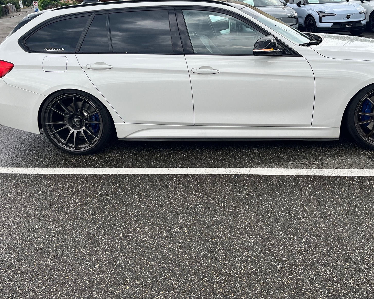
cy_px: 107
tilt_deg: -14.2
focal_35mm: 35
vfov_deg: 41.8
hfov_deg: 51.1
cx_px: 230
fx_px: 387
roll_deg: +0.9
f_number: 1.6
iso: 50
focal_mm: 5.1
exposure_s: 1/793
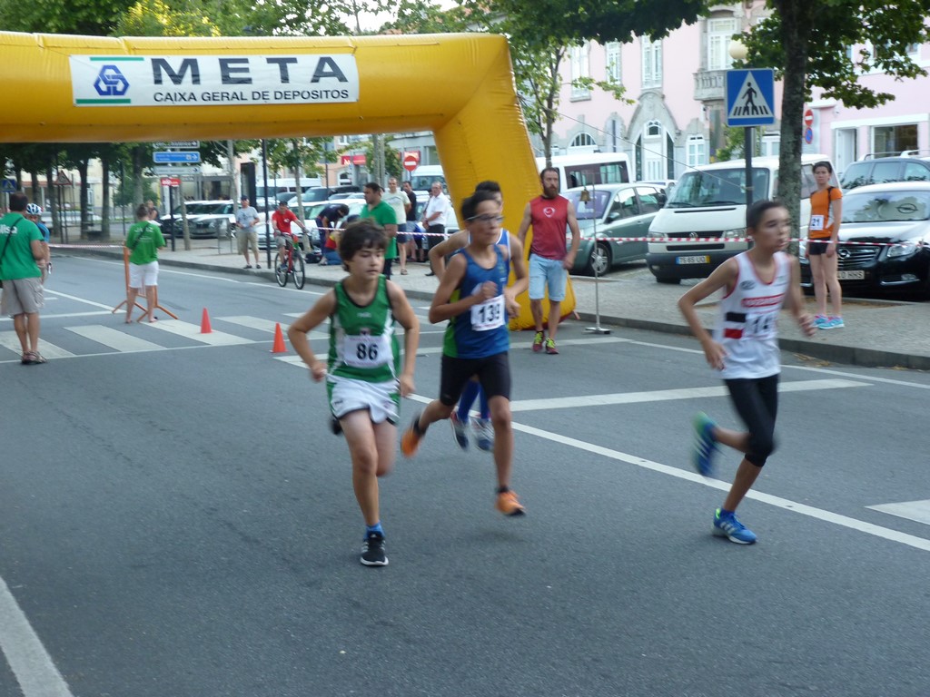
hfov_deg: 32.7
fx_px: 1585
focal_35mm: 59
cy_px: 348
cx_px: 465
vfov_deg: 24.8
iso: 200
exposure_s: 1/60
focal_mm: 10.4
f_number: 3.2
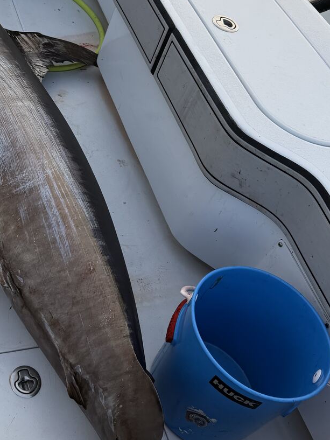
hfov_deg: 29.7
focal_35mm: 47
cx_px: 38
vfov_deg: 39.8
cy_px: 134
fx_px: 597
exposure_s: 1/742
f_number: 1.78
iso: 80
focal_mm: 6.76
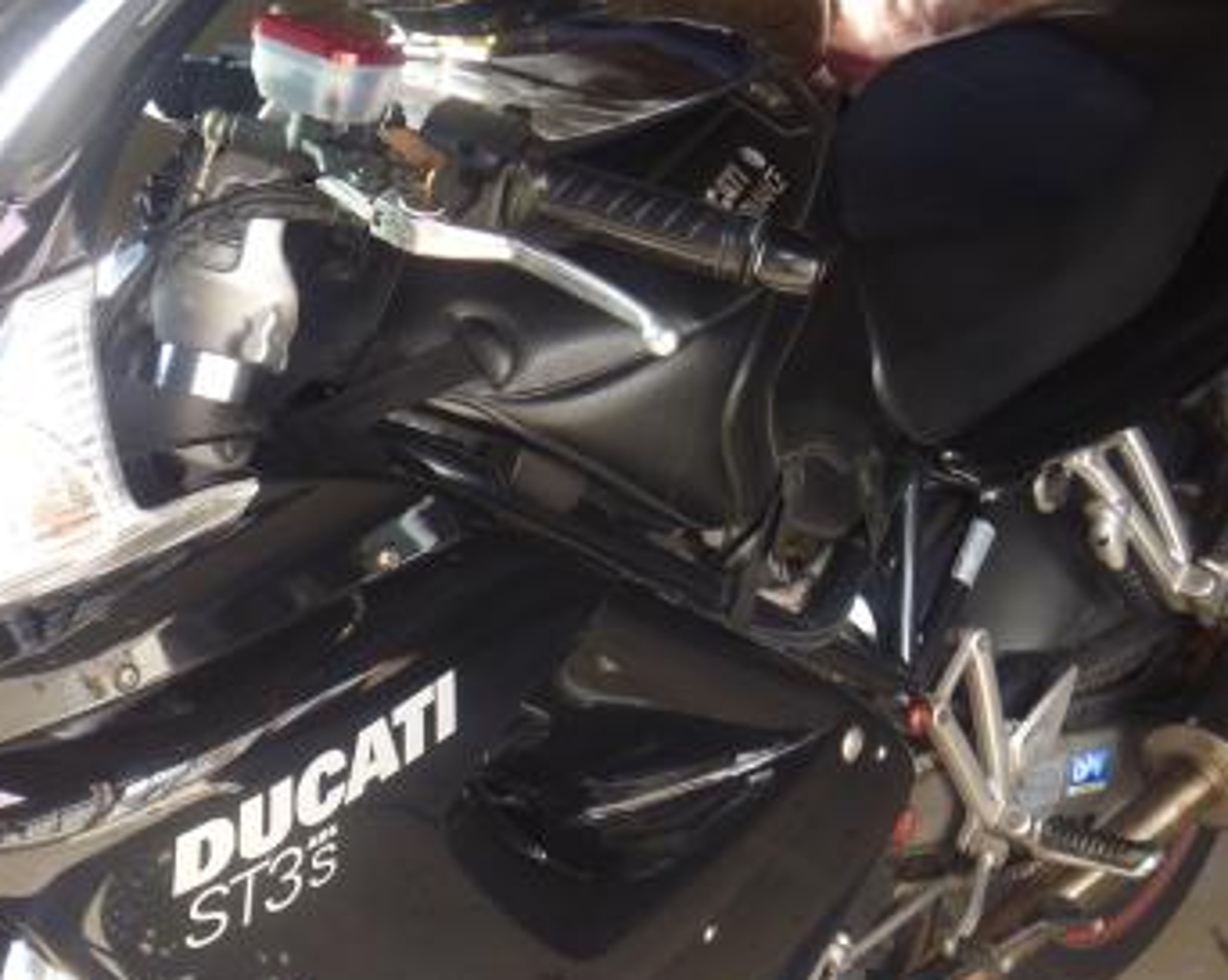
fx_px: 2324
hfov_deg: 29.4
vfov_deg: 23.7
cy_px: 628
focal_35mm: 64
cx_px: 434
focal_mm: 6.3
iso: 80
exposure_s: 1/40
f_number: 3.5
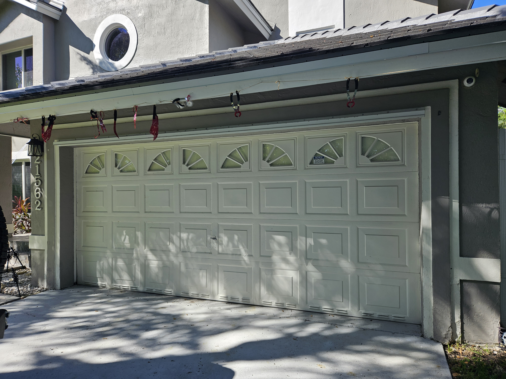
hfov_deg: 73.9
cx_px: 253
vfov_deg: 58.9
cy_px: 190
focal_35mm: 23
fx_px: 336
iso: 25
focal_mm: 5.4
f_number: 1.8
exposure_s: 1/914
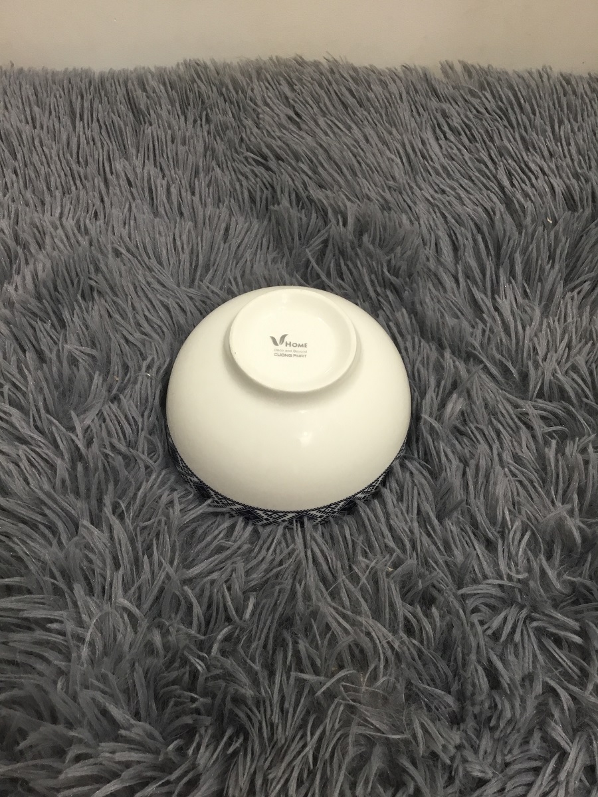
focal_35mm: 31
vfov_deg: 58.4
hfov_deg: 45.4
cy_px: 398
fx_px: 714
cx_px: 299
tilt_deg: -55.0
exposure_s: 1/33
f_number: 2.4
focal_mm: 3.3
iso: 80
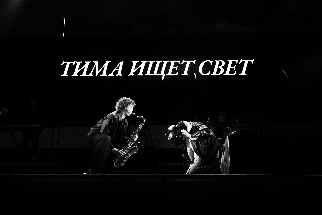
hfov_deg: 37.2
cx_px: 161
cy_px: 108
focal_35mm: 54
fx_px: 479
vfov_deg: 25.3
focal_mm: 52
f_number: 5
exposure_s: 1/125
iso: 200
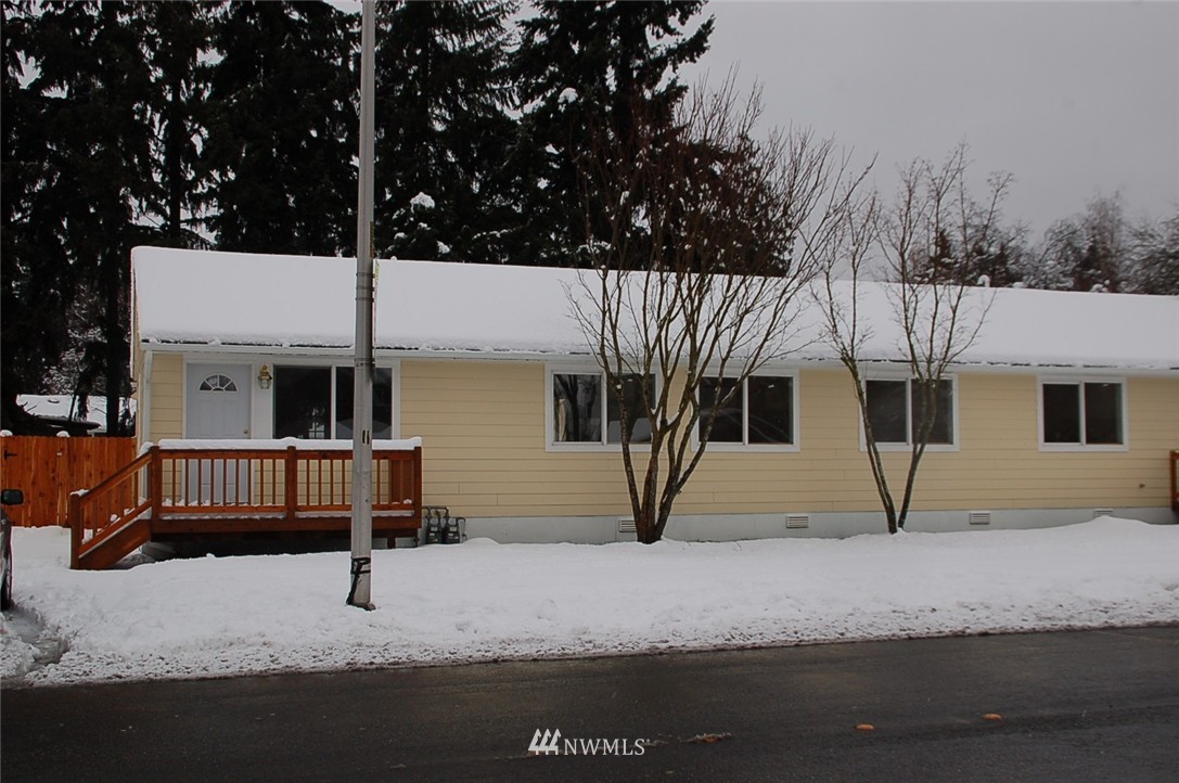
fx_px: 1374
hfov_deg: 46.4
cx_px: 590
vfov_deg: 31.8
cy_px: 392
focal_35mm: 42
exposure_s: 1/320
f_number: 9
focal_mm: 28
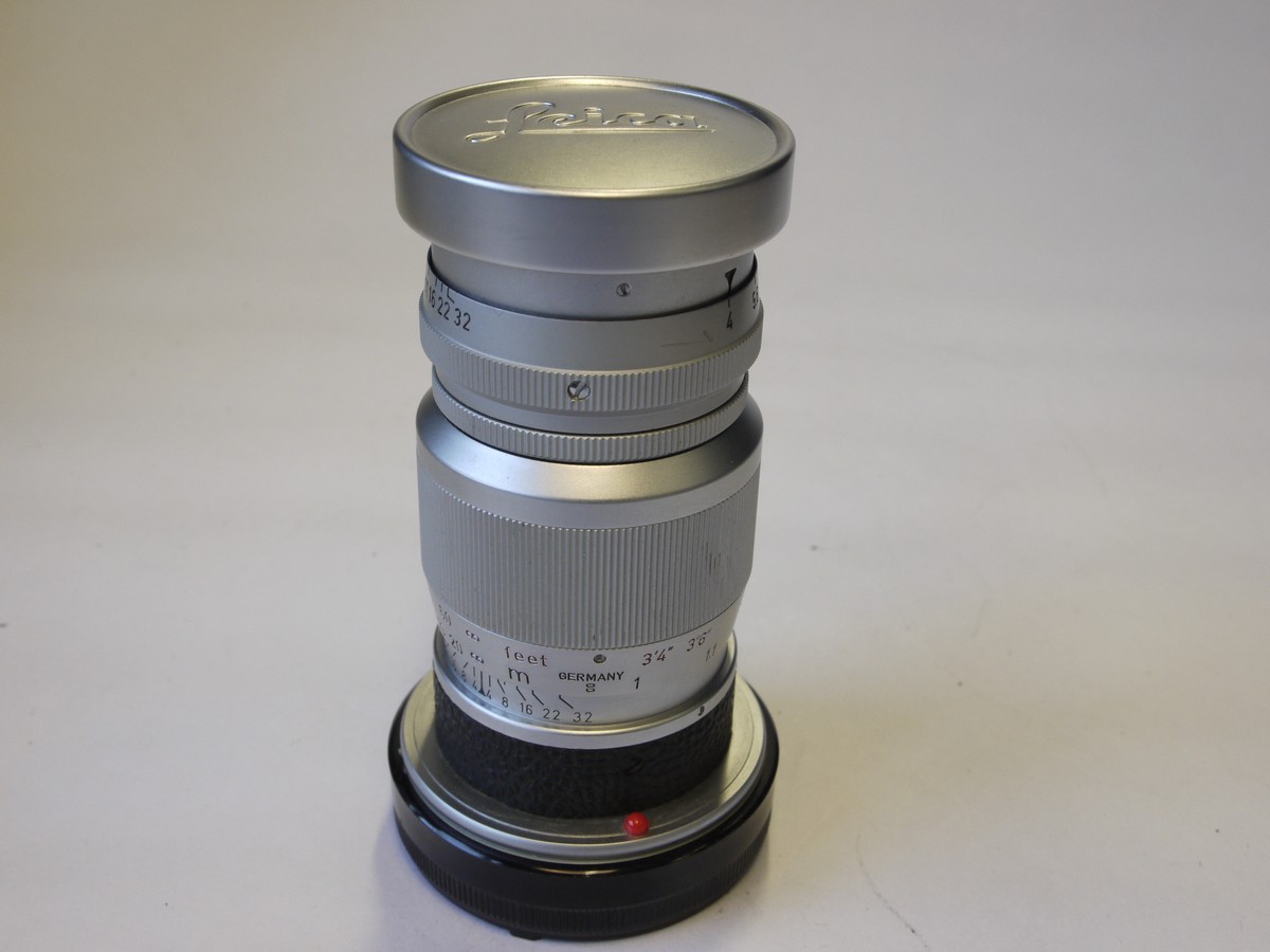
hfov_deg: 42.9
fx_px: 1614
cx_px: 635
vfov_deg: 32.9
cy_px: 476
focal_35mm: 44
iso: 400
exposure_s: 1/25
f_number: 10
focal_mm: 22
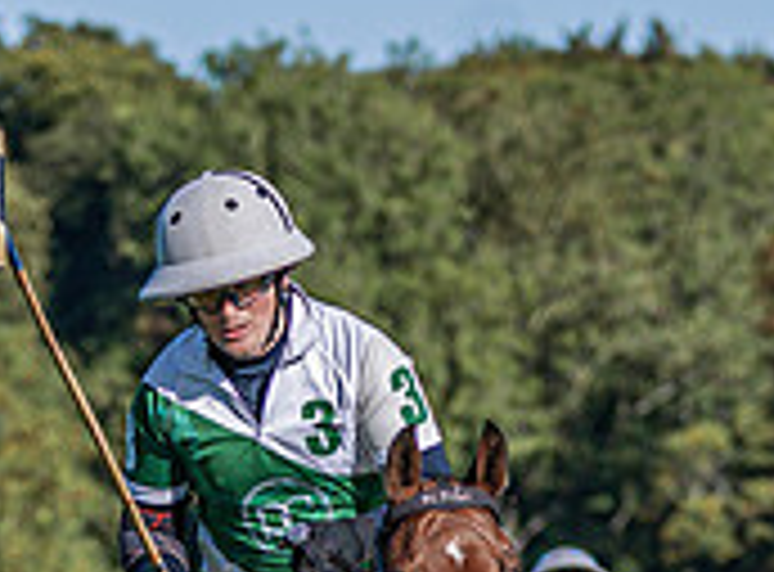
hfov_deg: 2.1
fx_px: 20857
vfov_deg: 1.6
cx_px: 126
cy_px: 1287
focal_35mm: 938
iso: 250
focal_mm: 155
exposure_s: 1/1600
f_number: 4.8
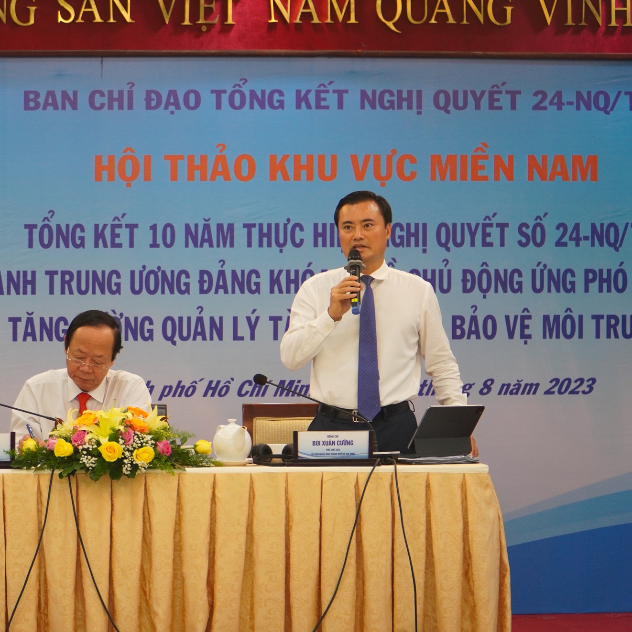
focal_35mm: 118
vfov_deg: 14.8
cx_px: 169
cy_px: 314
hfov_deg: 14.8
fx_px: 2430
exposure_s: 1/100
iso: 800
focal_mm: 61
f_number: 4
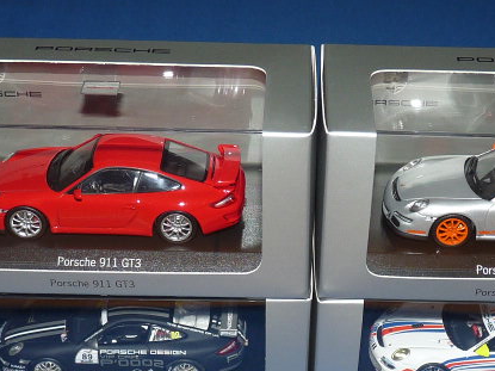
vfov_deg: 19.8
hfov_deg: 26.3
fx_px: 1058
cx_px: 301
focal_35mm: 74
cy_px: 237
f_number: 2.8
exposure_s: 1/30
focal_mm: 4.8
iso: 100
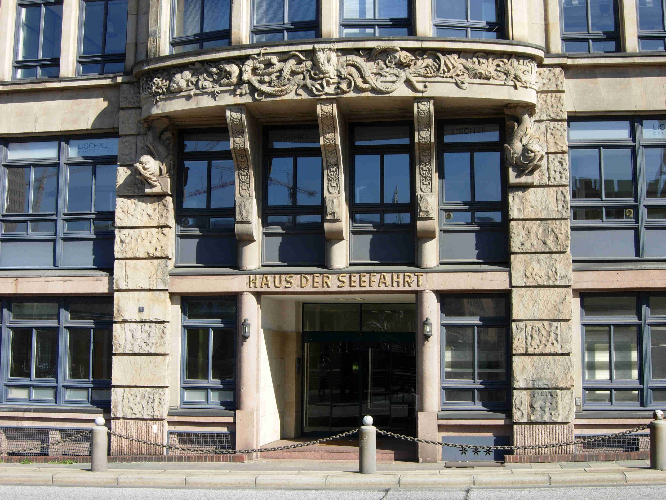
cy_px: 250
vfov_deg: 30.3
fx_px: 924
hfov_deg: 39.7
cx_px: 333
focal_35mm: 48
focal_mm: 10.1
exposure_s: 1/228
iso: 50
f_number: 5.4
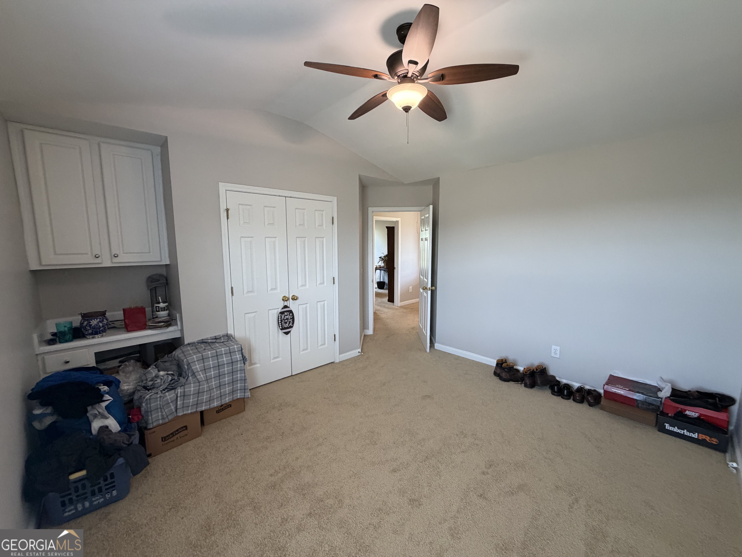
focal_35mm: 14
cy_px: 278
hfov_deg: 102.1
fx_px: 300
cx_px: 371
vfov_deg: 85.7
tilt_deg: -7.3
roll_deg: +0.9
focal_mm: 2.22
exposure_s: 1/80
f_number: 2.2
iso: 320
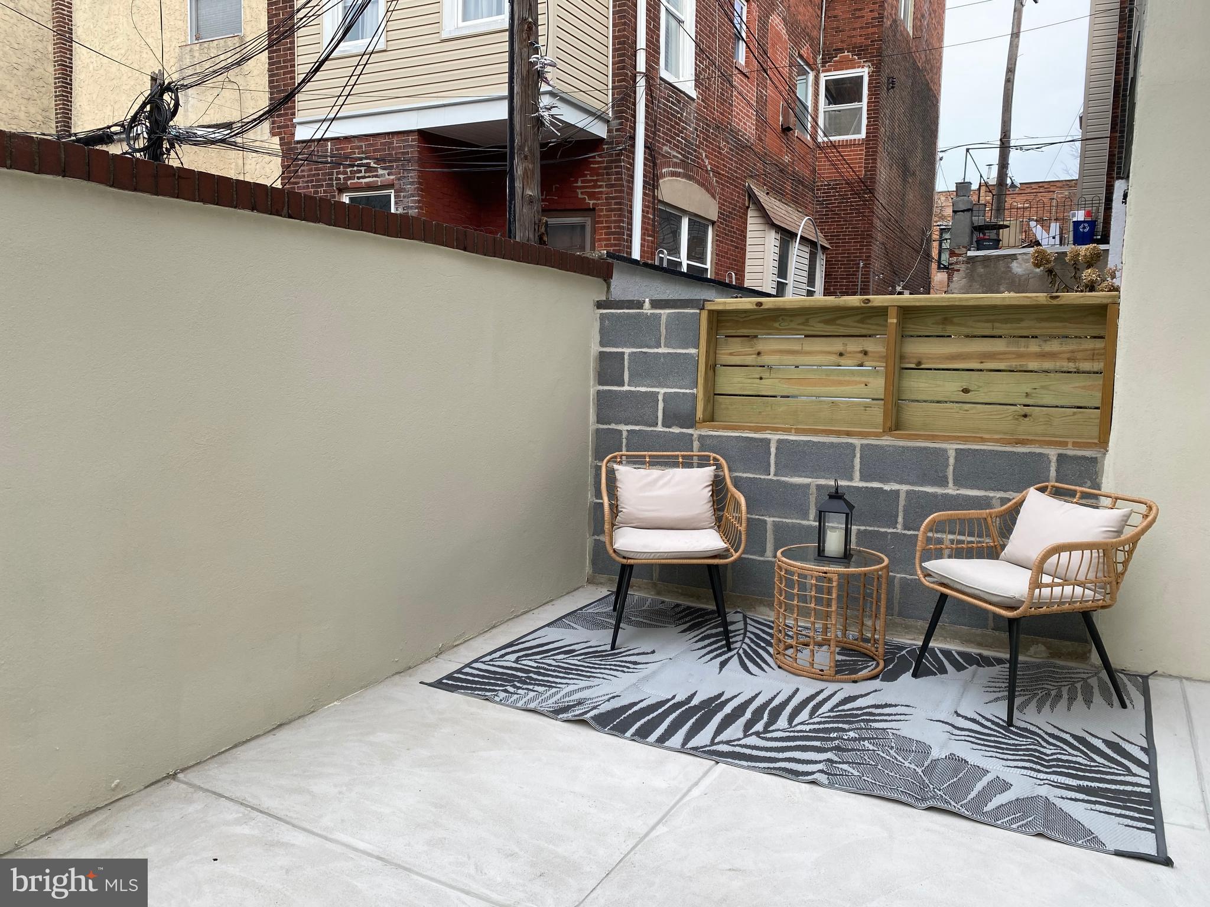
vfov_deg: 53.1
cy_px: 454
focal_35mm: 26
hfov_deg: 67.3
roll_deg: -1.5
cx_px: 605
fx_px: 909
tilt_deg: -6.0
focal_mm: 4.25
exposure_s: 1/154
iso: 32
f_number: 1.8
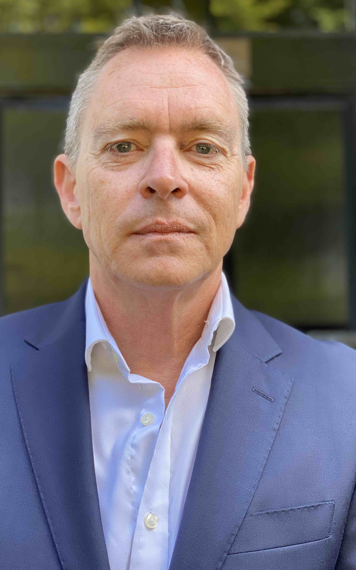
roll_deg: +0.0
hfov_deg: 23.1
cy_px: 281
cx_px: 166
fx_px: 869
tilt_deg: +8.6
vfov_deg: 36.3
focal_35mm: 56
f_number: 2
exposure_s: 1/122
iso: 40
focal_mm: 6
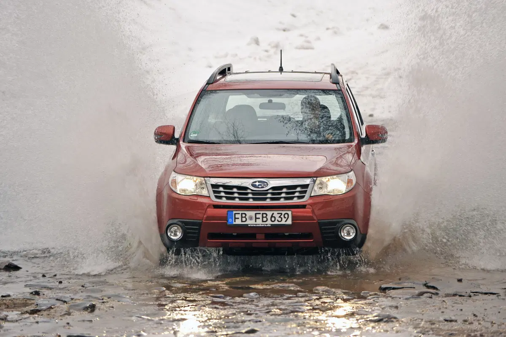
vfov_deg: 6.9
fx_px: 2810
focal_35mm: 200
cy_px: 168
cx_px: 253
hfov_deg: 10.3
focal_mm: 200
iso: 500
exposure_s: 1/250
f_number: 5.6
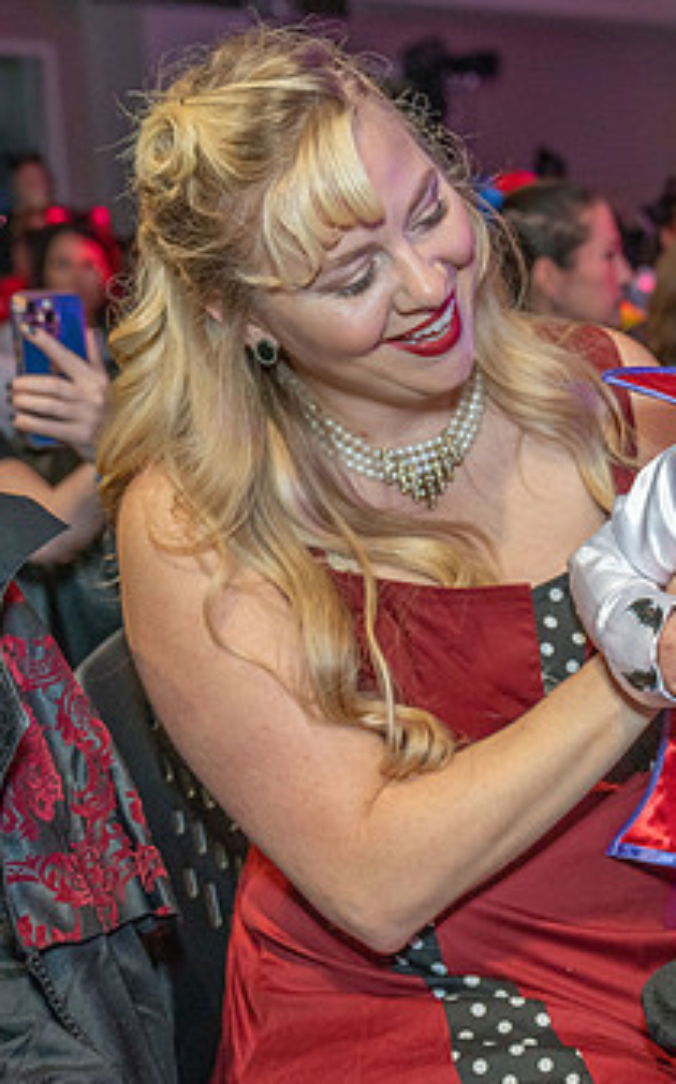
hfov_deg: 19.4
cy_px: 581
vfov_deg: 31.5
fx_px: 1920
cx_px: 689
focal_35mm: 65
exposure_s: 1/160
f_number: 3.5
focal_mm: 37
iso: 2500
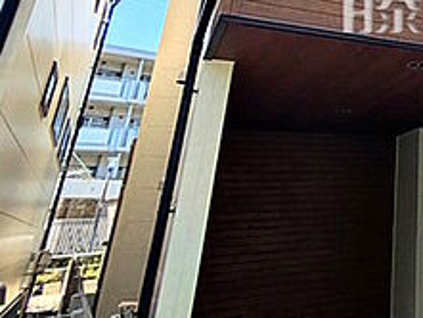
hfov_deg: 34.9
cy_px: -2
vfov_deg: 34.3
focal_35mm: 38
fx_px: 465
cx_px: 544
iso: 48
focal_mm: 1.83
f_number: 2.2
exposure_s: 1/1300
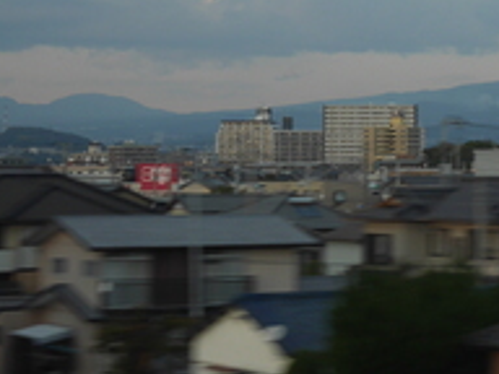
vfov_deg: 10.2
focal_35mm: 144
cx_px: 676
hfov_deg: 13.2
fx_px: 2076
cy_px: 12
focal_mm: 23
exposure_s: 1/125
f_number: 5.6
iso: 200
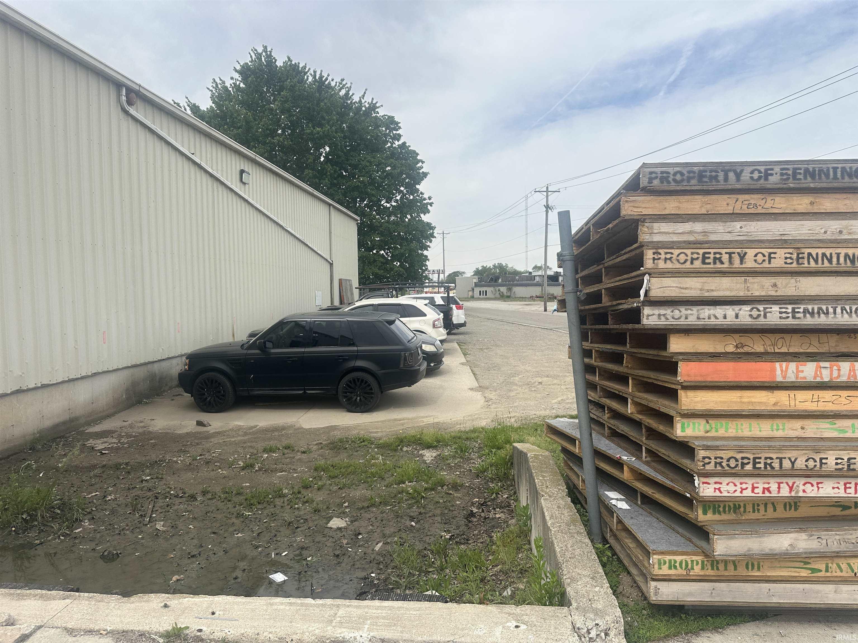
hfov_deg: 71.6
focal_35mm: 24
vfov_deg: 56.8
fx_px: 595
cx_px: 429
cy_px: 322
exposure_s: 1/3247
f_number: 1.78
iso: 80
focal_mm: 6.86
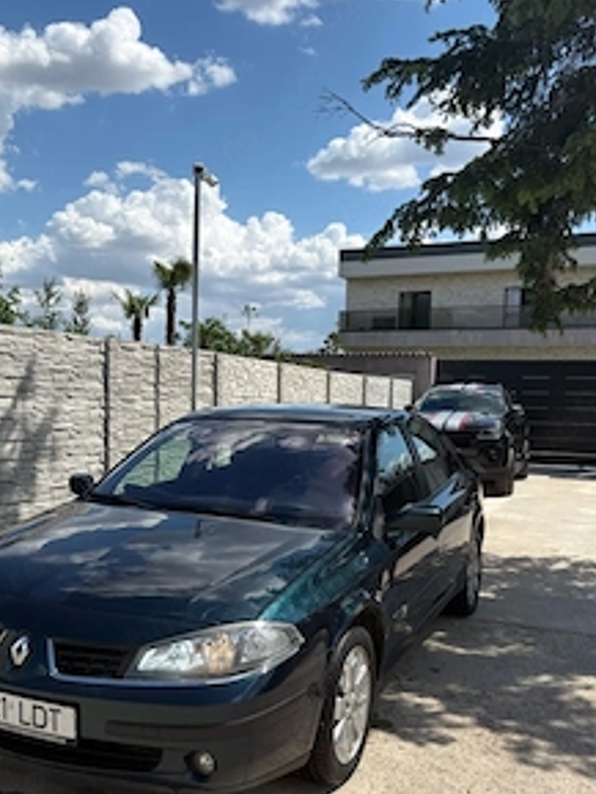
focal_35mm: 36
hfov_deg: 39.4
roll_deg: -1.7
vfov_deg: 51.2
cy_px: 440
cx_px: 225
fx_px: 826
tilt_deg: -2.8
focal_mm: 5.96
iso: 50
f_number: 1.6
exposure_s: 1/4608
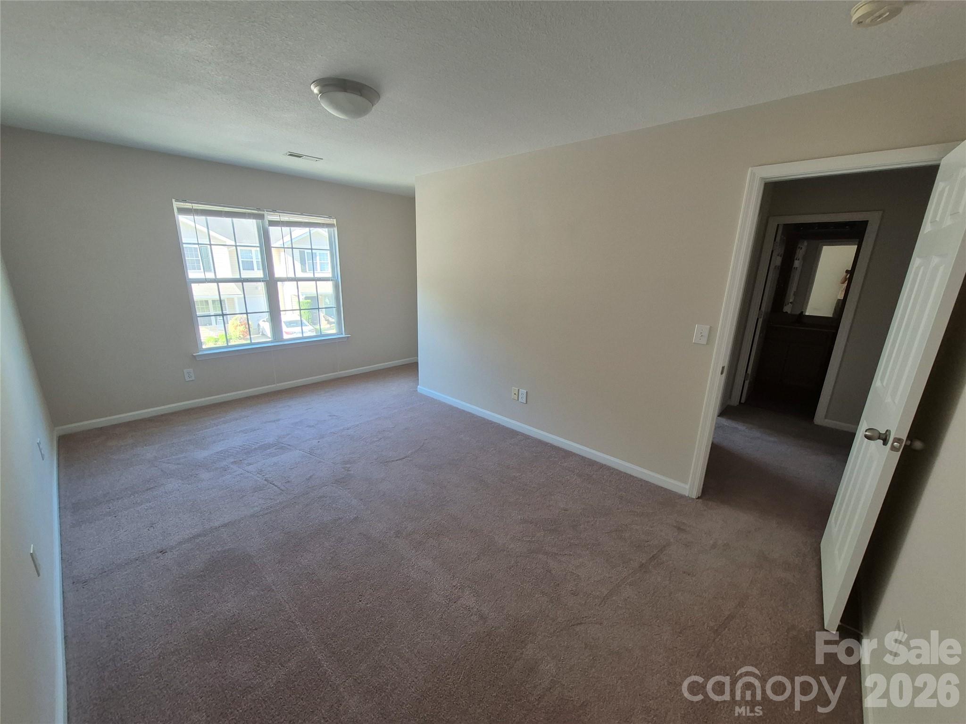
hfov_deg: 106.2
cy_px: 362
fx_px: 363
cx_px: 483
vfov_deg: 89.9
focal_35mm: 13
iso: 125
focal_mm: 1.74
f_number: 2.2
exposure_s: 1/60
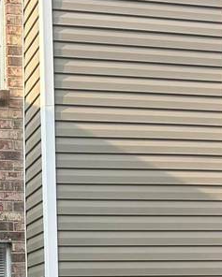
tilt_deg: +2.2
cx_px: -20
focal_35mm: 76
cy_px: 321
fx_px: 624
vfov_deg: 23.2
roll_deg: +0.8
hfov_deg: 19.4
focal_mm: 6.86
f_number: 1.78
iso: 80
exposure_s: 1/1009
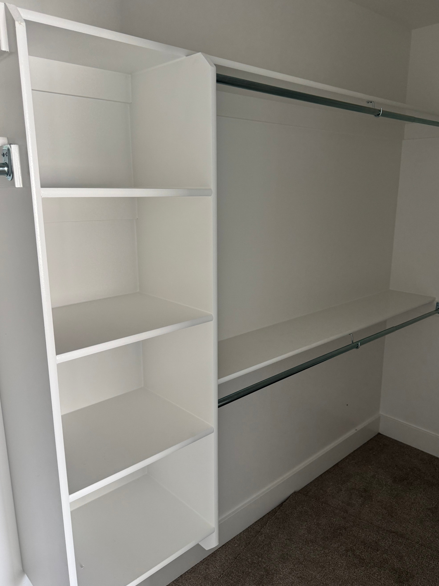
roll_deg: -2.4
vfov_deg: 67.3
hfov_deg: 53.0
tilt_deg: -11.2
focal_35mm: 26
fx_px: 440
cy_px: 291
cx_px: 232
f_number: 1.78
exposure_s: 1/115
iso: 200
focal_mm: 6.76
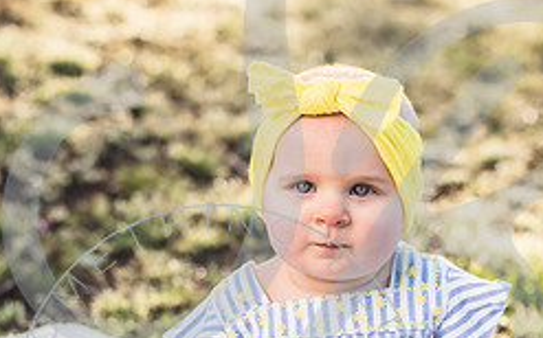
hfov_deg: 22.3
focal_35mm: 93
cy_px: 241
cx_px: 317
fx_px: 1375
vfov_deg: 14.0
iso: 100
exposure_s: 1/320
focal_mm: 50
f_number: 2.8
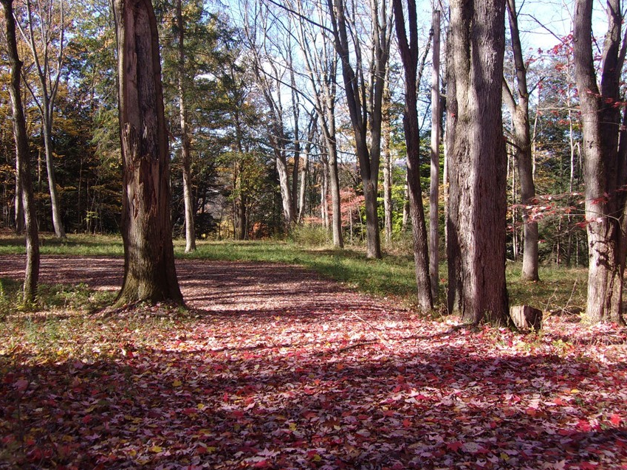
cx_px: 290
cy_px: 220
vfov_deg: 35.1
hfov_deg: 45.7
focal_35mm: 41
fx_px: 743
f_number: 3.3
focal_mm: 6.1
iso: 80
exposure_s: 1/250
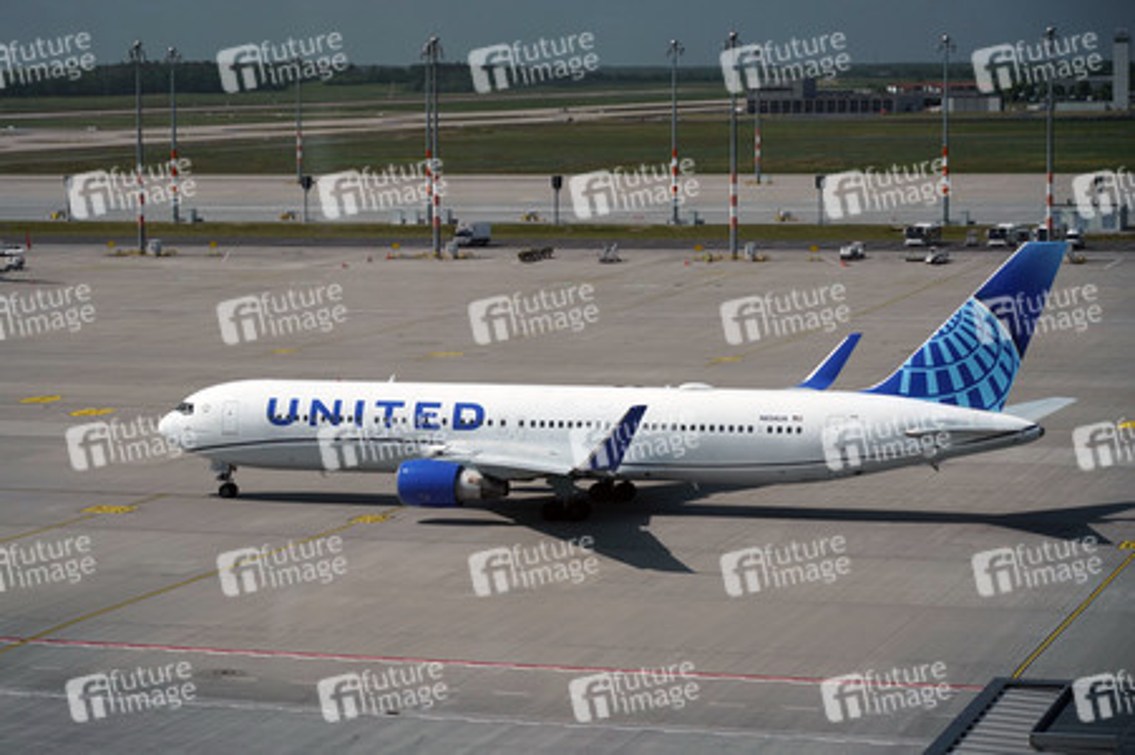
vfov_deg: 16.4
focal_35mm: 83
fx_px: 2615
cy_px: 378
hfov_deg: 24.5
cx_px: 568
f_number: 5
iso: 640
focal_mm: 83
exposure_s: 1/3200
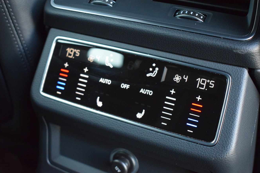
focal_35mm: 51
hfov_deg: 38.9
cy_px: 89
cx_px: 127
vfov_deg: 26.5
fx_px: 368
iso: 5000
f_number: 4.5
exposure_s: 1/60
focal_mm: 32
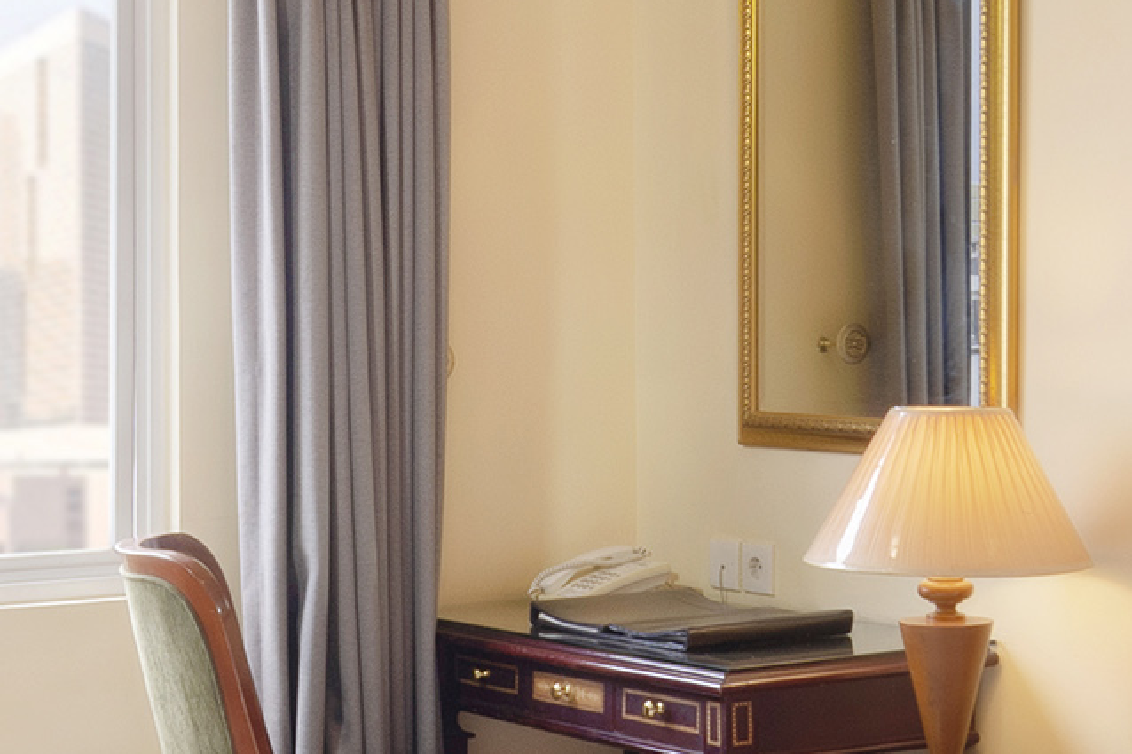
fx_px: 2431
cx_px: 468
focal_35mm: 77
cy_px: 425
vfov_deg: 17.6
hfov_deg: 26.2
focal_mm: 11
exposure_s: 1/640
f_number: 8
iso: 100
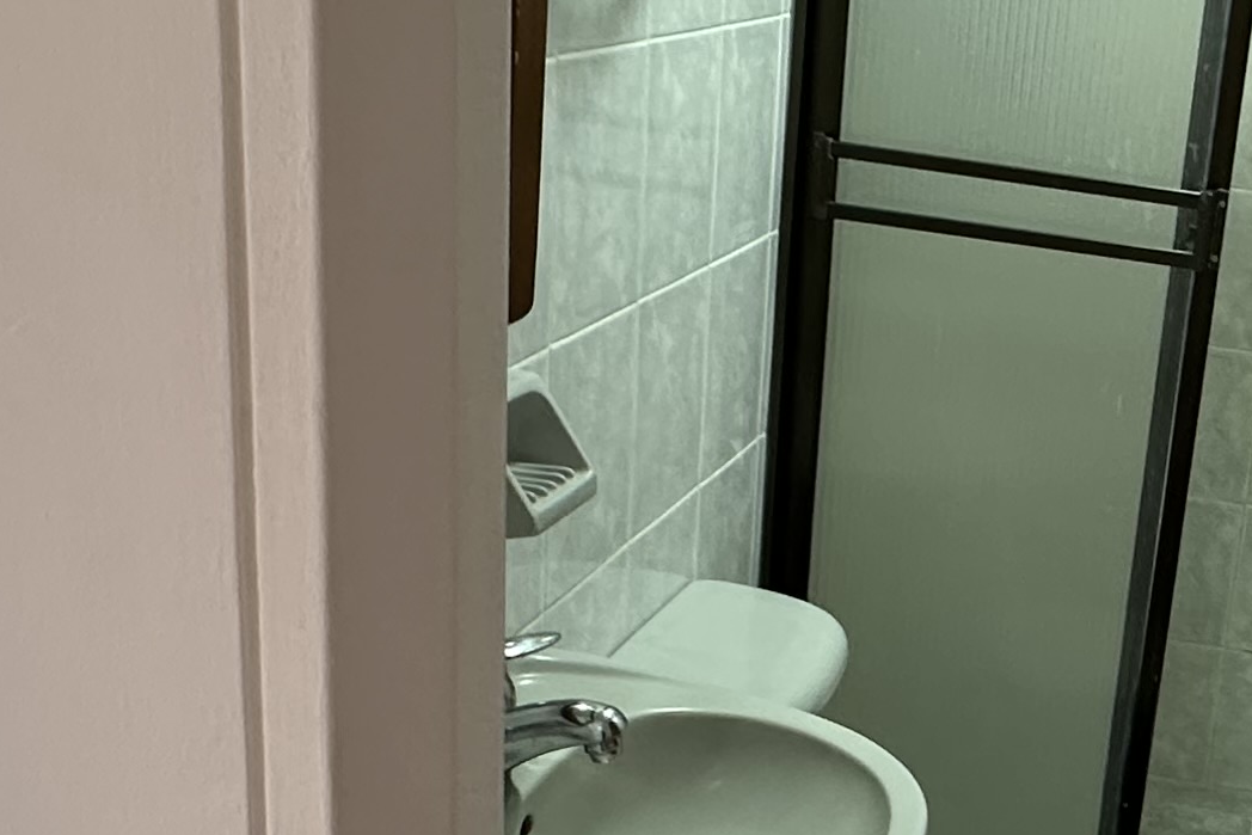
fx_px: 1948
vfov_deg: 24.2
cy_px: 487
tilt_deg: -18.3
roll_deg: -6.3
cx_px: 1093
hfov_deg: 34.0
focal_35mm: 56
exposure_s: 1/99
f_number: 2.2
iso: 250
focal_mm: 2.22
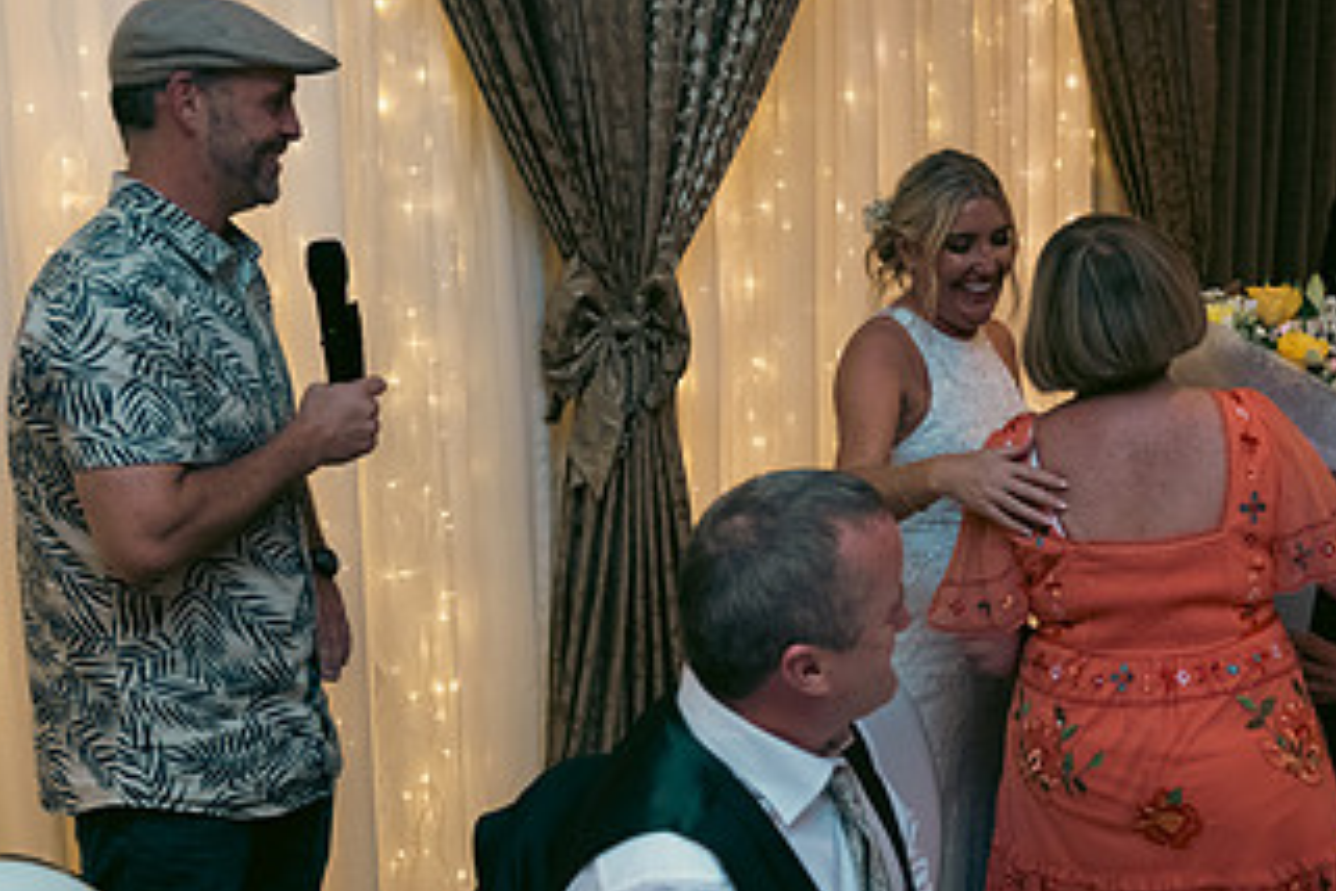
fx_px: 2078
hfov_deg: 35.4
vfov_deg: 24.2
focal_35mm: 56
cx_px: 841
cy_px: 498
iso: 800
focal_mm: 31
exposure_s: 1/160
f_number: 3.5
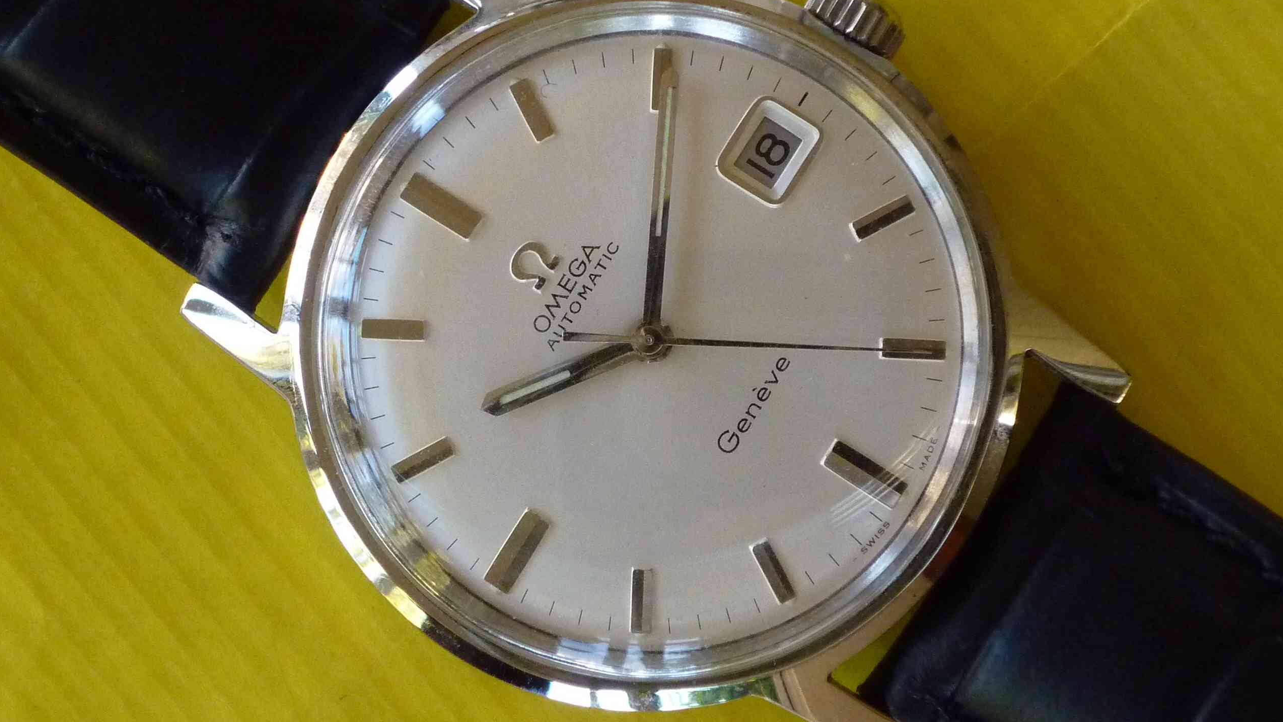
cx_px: 647
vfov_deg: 14.1
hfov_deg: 24.7
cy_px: 345
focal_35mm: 86
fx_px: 2926
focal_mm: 8.8
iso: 400
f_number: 4.3
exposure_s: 1/40
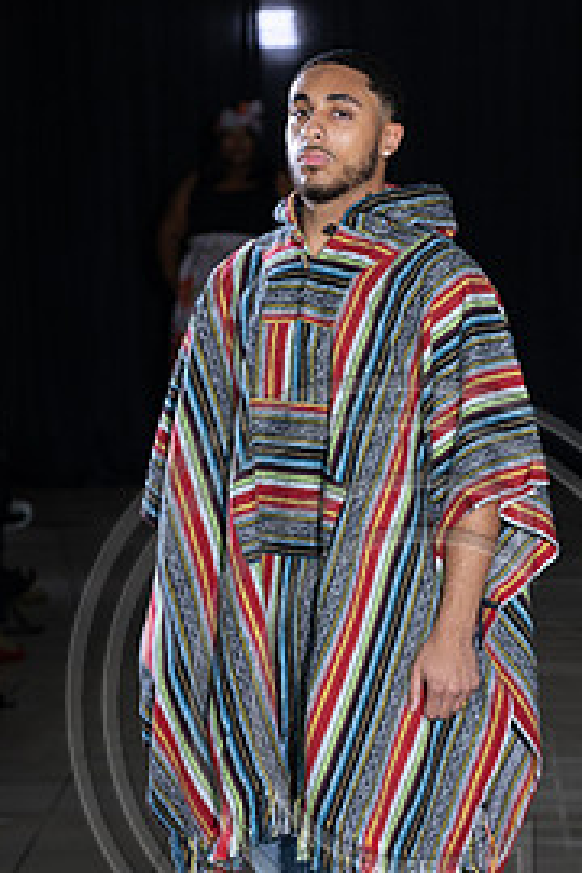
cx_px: 394
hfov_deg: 6.6
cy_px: 698
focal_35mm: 208
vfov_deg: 9.9
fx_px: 5044
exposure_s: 1/160
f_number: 6.3
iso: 1000
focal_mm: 125
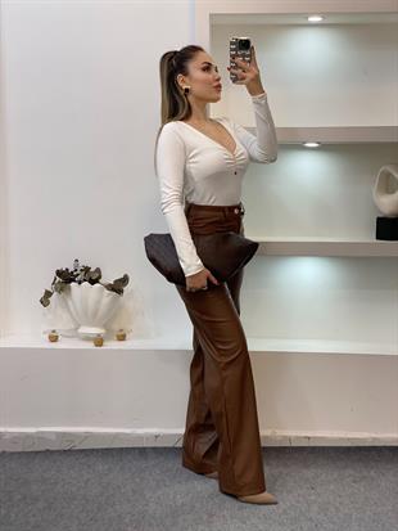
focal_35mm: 52
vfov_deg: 36.8
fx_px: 797
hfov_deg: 28.0
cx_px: 199
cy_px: 266
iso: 64
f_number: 2
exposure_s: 1/100
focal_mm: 6
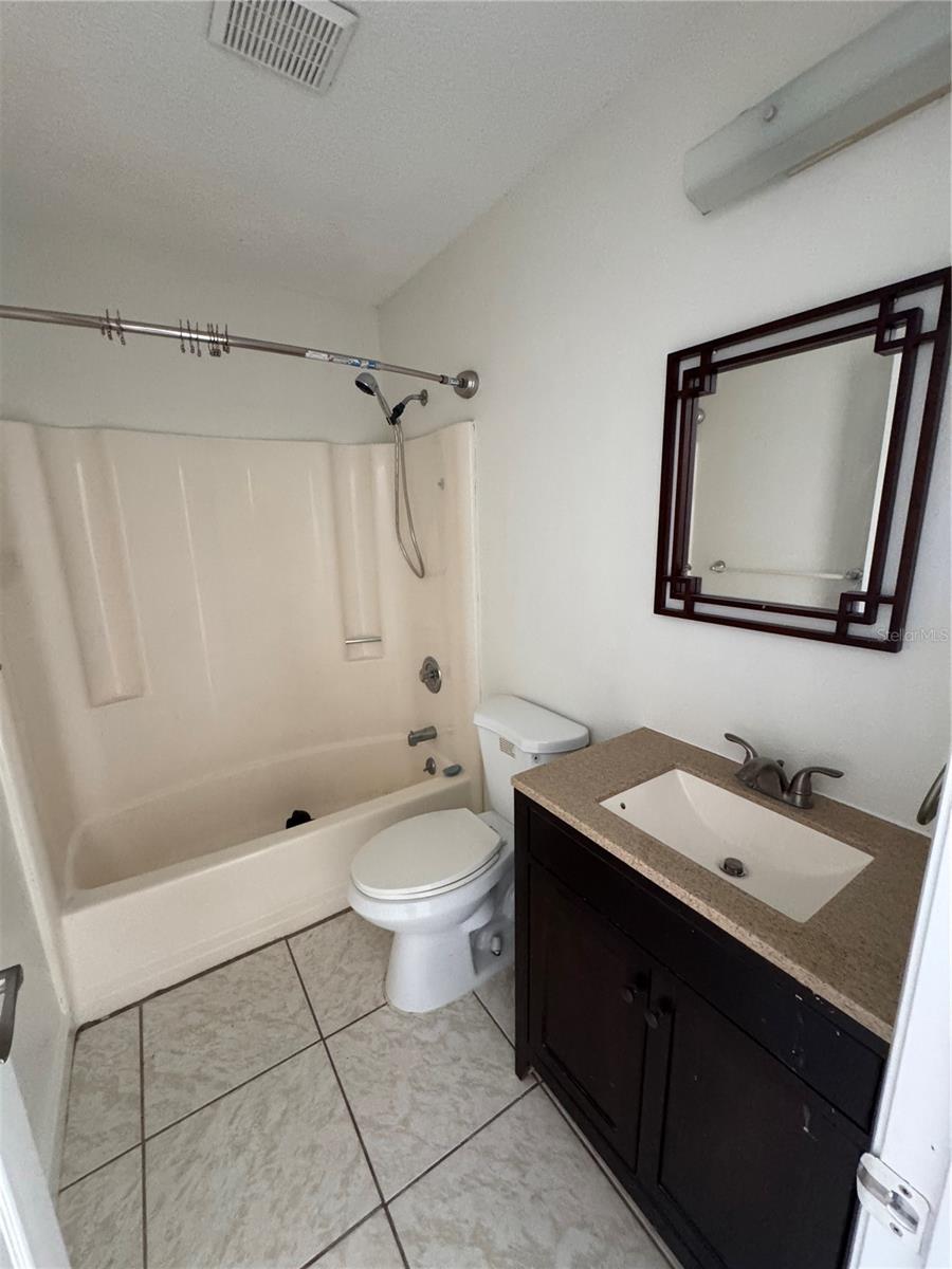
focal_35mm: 14
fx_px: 513
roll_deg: +2.5
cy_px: 634
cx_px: 476
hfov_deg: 85.7
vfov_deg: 102.1
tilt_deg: -12.4
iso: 640
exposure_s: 1/60
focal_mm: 2.22
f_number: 2.2
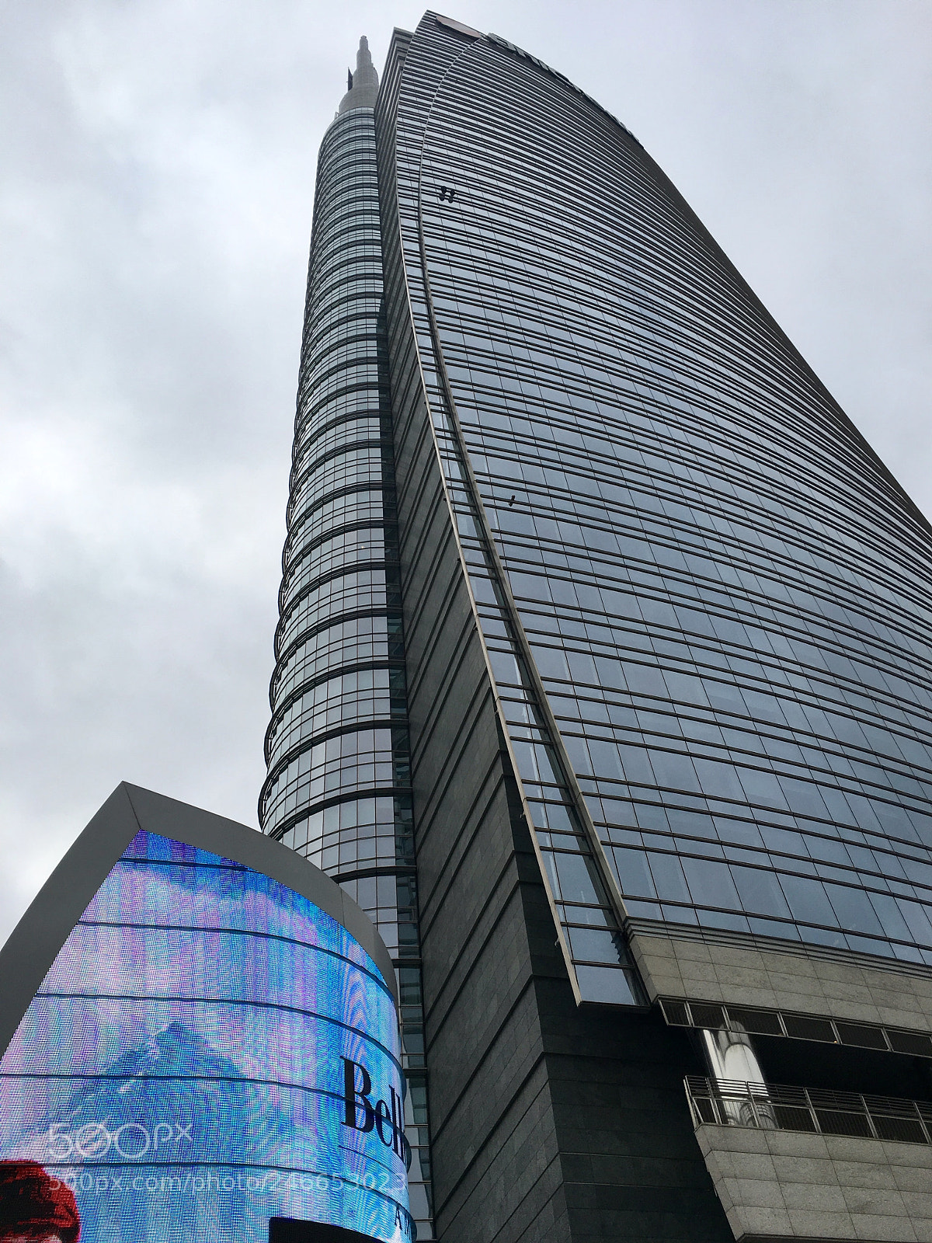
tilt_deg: +50.3
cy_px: 622
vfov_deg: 61.7
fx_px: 1041
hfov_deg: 48.2
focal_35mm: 29
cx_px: 466
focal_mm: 4.15
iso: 25
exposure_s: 1/1374
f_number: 2.2
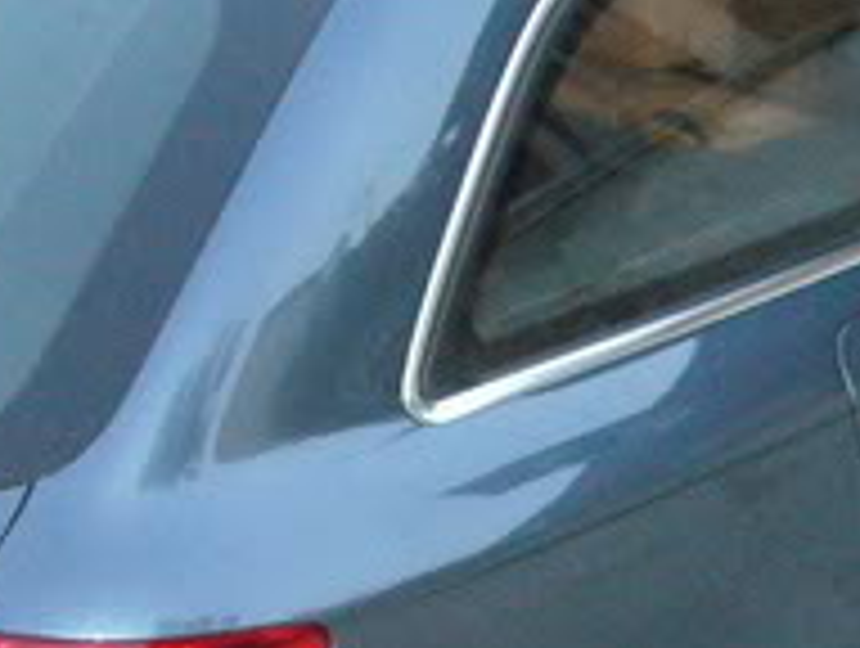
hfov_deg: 16.6
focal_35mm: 117
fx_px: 2912
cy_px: 392
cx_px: 725
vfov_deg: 12.7
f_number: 2.8
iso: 400
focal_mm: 5.8
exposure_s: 1/60
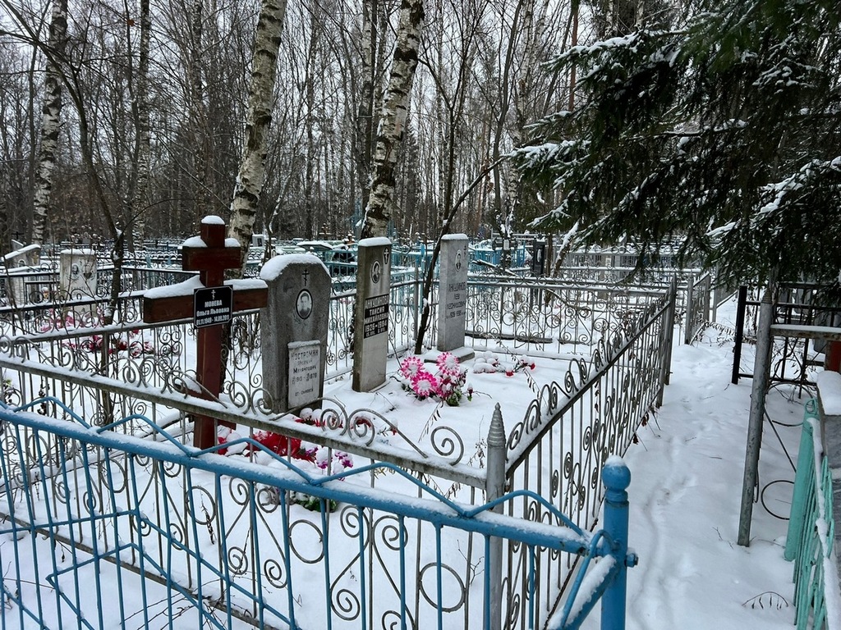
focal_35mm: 26
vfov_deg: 53.1
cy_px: 315
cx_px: 420
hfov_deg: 67.3
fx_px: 632
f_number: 1.5
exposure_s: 1/121
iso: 100
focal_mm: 5.7
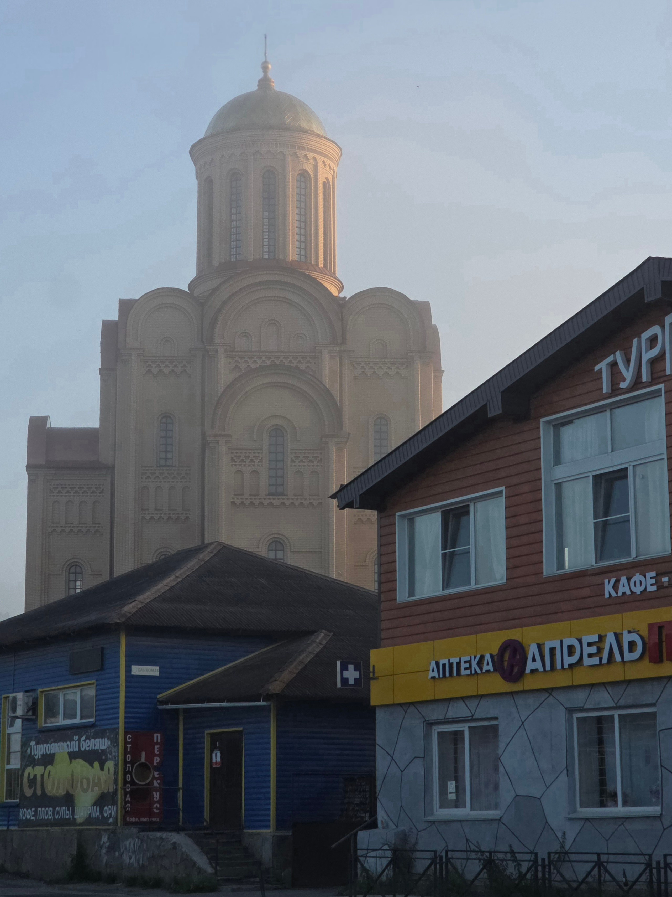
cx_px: 336
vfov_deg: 28.2
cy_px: 448
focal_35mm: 69
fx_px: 1786
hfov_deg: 21.3
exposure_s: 1/556
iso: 50
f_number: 2.4
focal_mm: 7.9
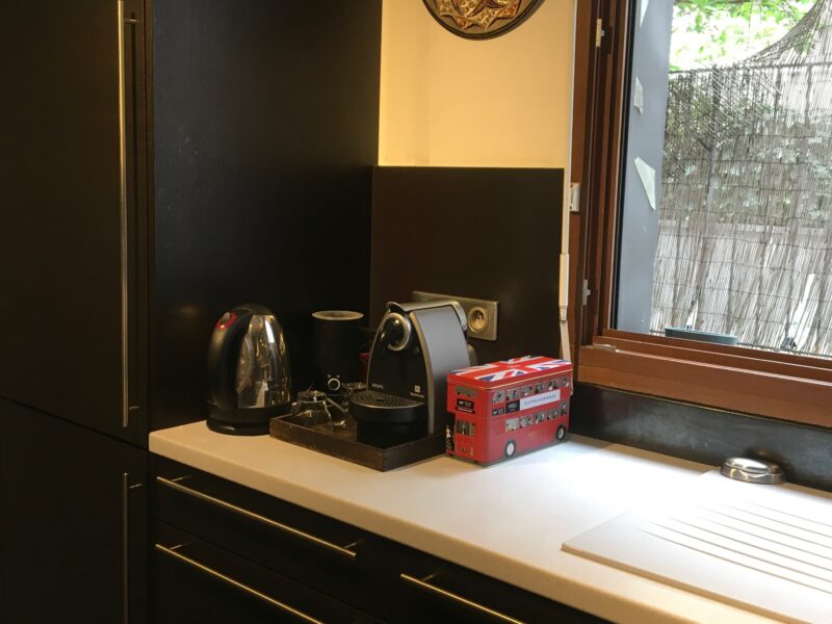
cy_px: 312
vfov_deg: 48.2
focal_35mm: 29
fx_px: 697
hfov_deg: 61.7
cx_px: 416
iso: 80
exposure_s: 1/33
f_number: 2.2
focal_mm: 4.15
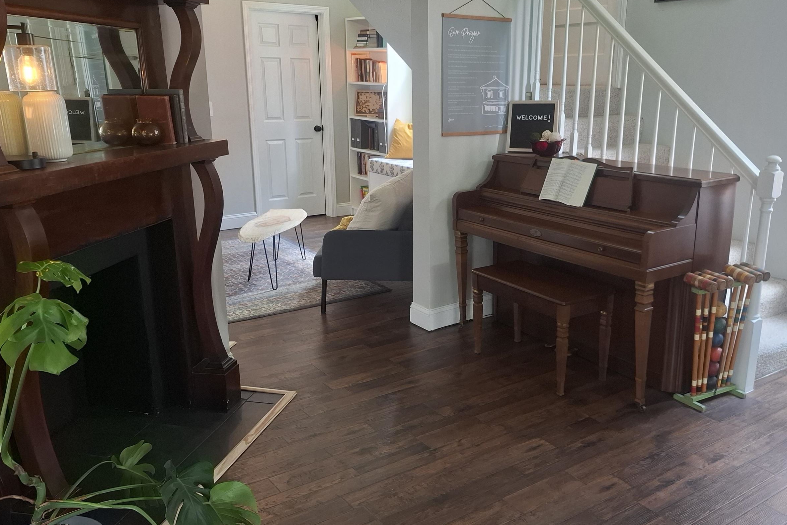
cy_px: 261
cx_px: 454
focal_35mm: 31
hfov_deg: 60.0
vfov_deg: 42.3
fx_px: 678
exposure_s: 1/40
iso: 250
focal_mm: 5.54
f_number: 1.8
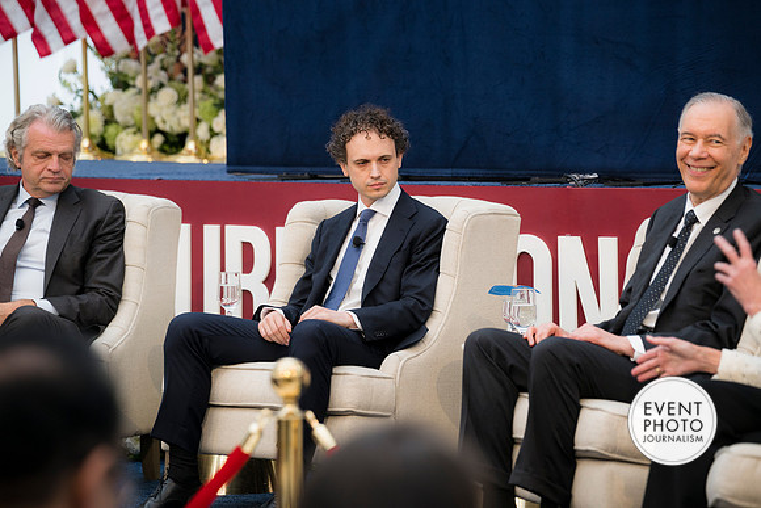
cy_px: 254
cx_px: 380
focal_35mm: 150
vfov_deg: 9.2
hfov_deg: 13.7
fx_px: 3171
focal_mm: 150
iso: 450
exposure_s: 1/160
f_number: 4
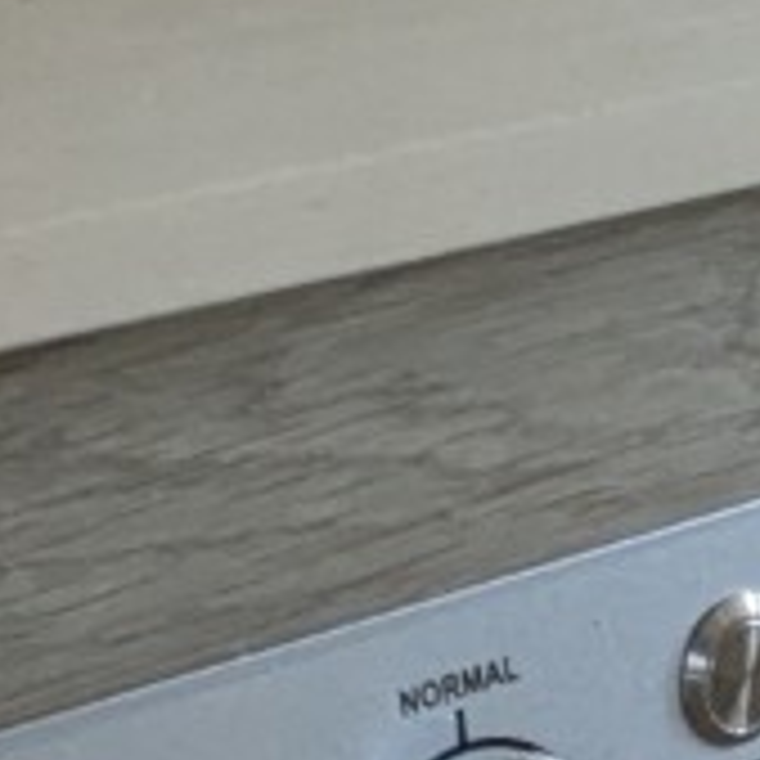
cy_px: 1758
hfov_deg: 14.1
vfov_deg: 12.2
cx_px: 1100
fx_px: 2906
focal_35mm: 117
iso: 176
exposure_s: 1/179
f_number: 2.2
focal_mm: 2.35
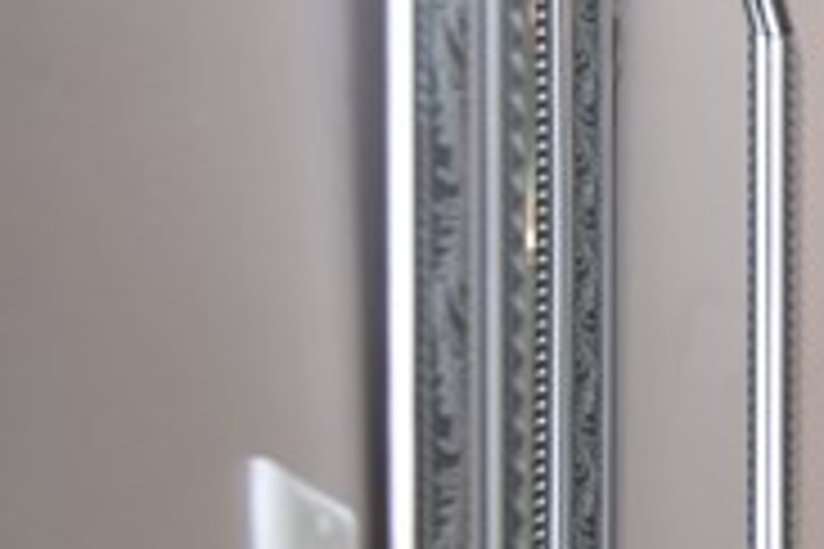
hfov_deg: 12.7
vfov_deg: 14.9
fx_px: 1900
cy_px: 891
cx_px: 2292
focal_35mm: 83
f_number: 4
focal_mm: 14
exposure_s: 1/60
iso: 64
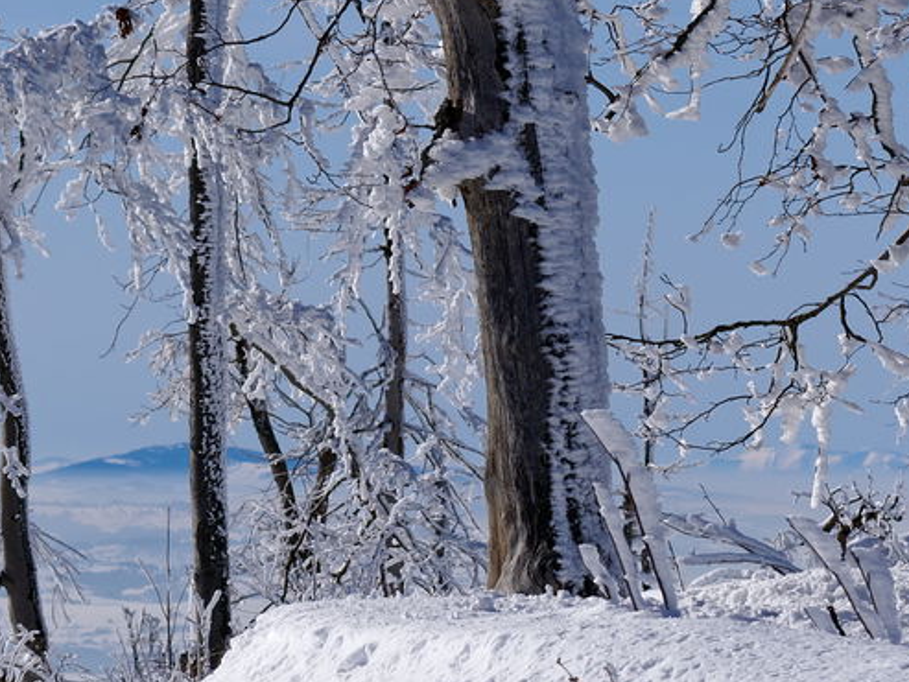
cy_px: 542
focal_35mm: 262
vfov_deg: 5.7
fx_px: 6882
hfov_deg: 7.6
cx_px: 288
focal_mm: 70
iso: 100
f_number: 8
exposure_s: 1/1000
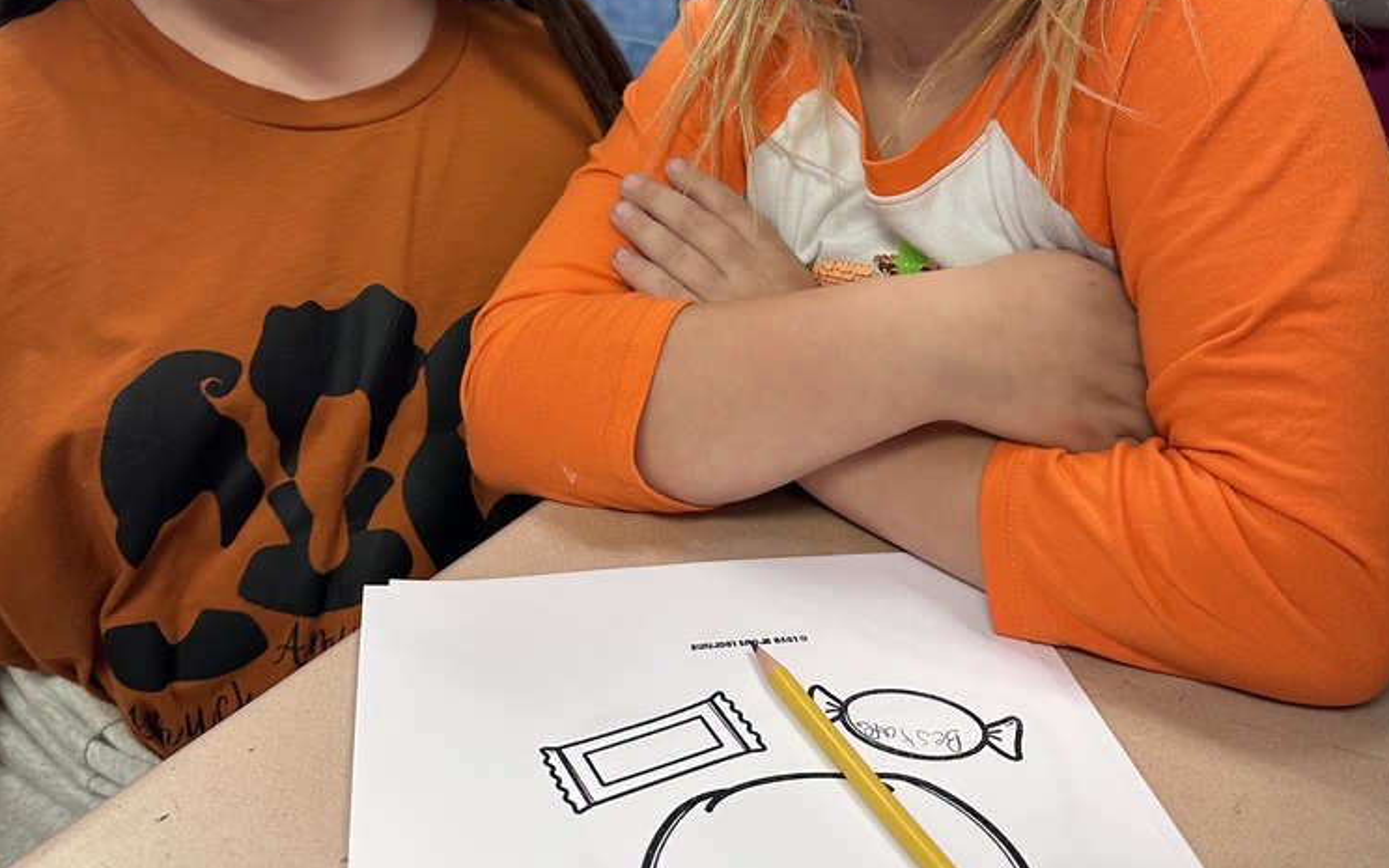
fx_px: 1325
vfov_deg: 35.5
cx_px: 683
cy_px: 226
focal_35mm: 35
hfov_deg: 55.3
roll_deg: -1.4
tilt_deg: -22.1
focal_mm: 6.86
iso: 250
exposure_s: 1/60
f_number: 1.78
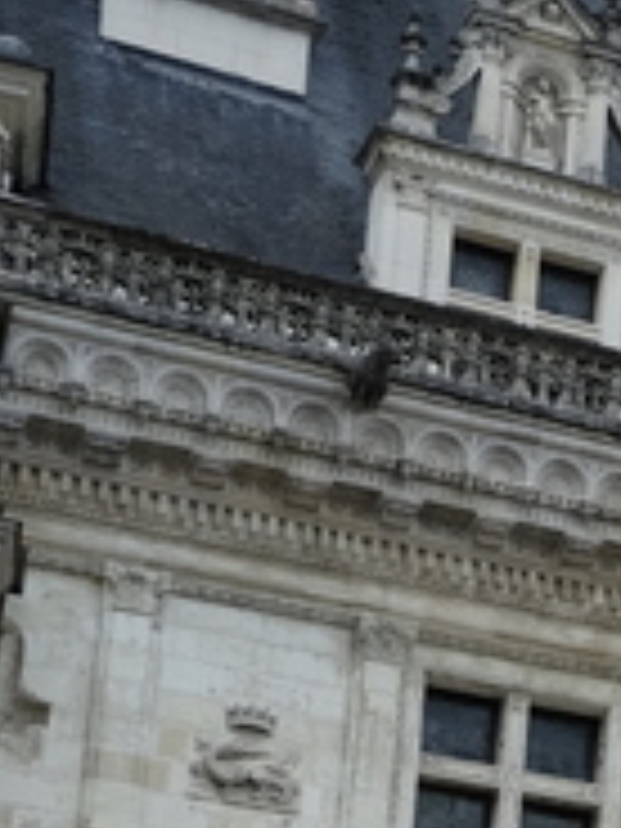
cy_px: 1114
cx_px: 1746
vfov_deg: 13.0
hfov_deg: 8.7
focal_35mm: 146
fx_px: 3492
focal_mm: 23
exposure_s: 1/110
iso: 200
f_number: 4
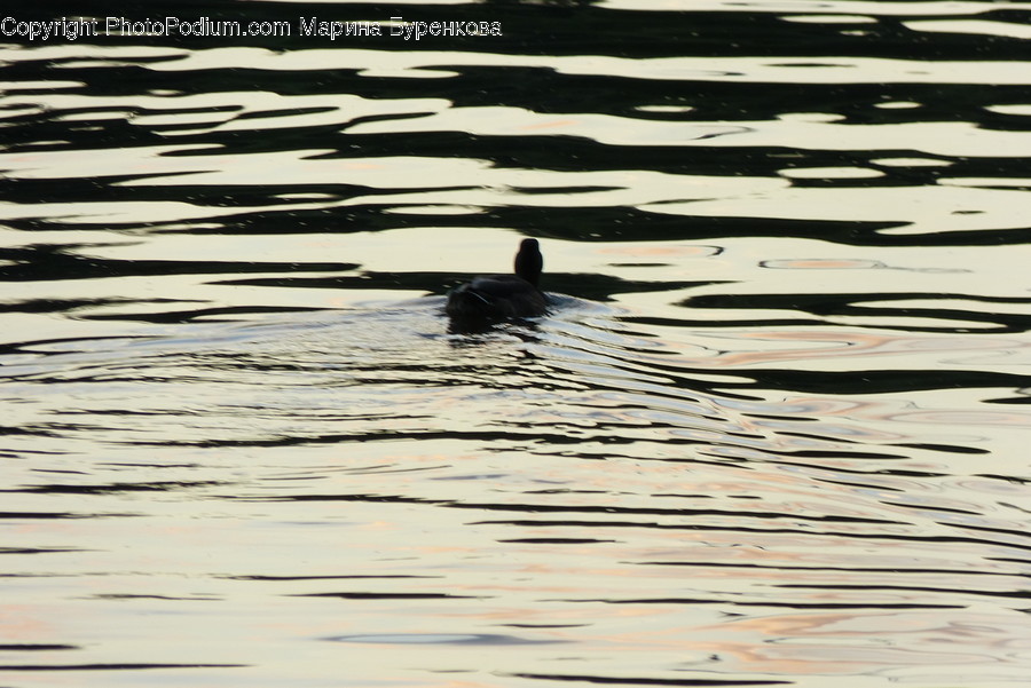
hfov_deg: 3.3
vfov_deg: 2.2
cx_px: 516
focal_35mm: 621
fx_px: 17792
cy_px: 344
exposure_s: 1/125
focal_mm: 107.5
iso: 160
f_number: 5.2
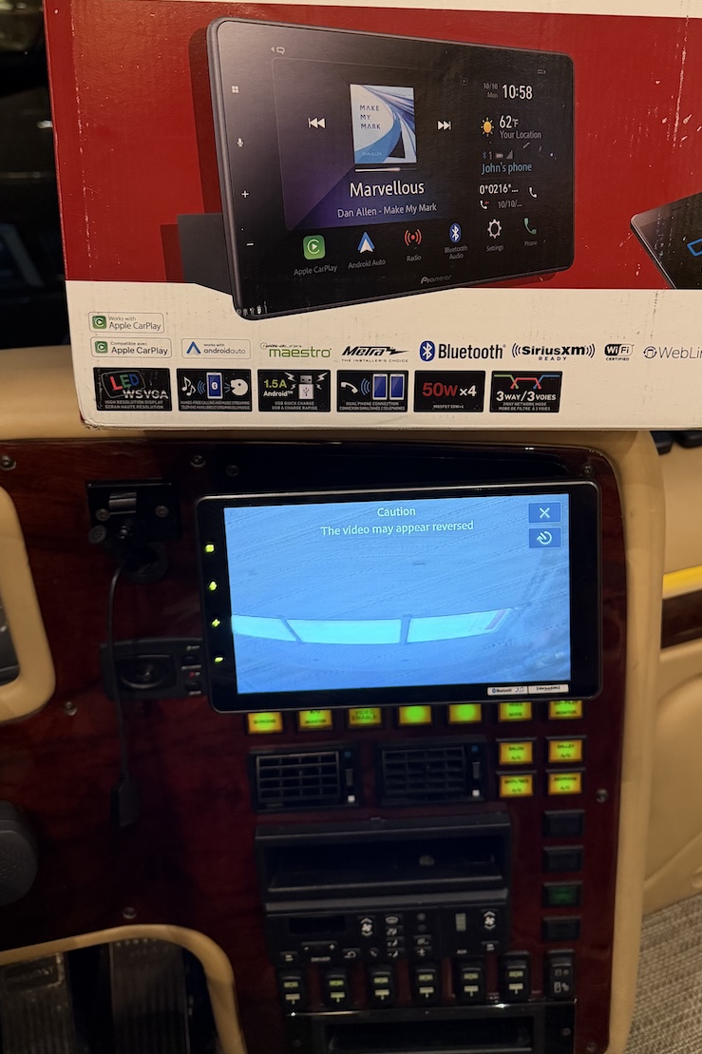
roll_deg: +0.2
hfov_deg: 43.5
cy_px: 426
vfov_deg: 61.5
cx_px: 397
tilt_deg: -30.1
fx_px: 878
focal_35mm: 30
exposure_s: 1/53
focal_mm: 6.76
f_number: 1.78
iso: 640
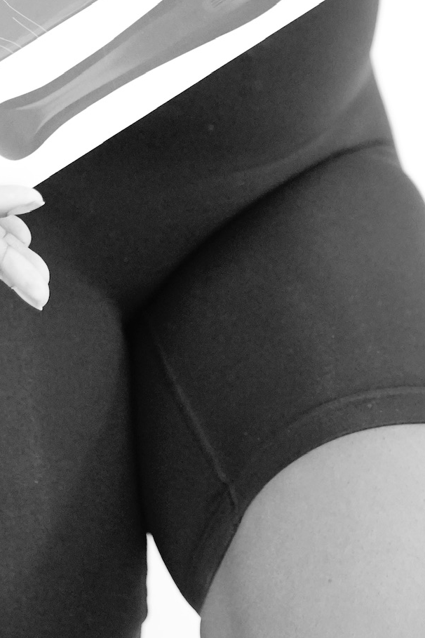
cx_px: 198
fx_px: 2019
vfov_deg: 17.2
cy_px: -116
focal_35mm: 114
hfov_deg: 12.0
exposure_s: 1/100
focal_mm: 45
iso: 5000
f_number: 2.8
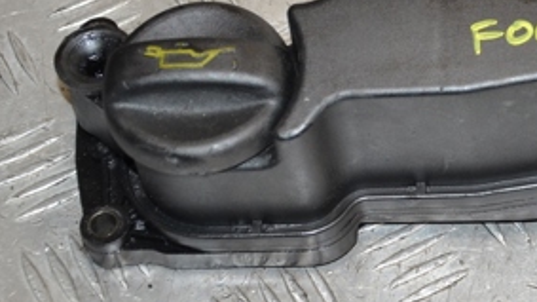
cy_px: 66
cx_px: 596
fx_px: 2121
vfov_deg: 8.1
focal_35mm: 149
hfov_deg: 14.1
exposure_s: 1/200
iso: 800
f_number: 5.6
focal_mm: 42
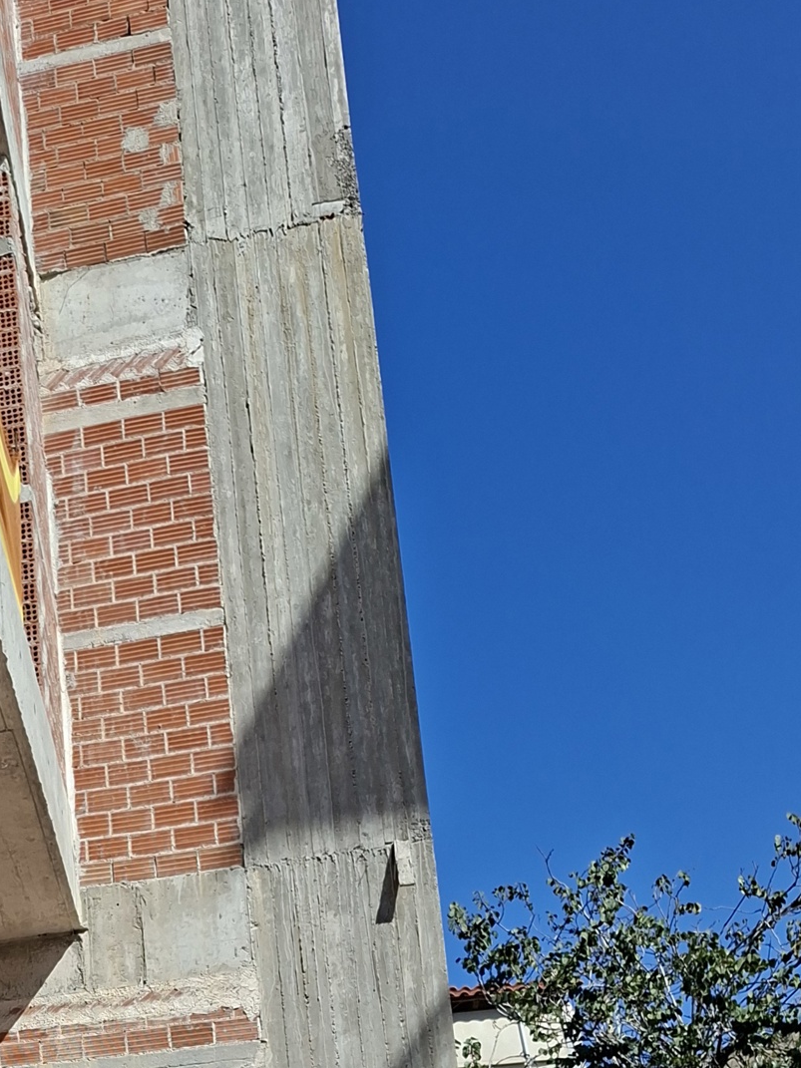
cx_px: -123
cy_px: 1201
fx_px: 1697
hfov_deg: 24.4
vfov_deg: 30.8
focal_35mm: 55
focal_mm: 5.54
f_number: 1.8
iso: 50
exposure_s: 1/2591
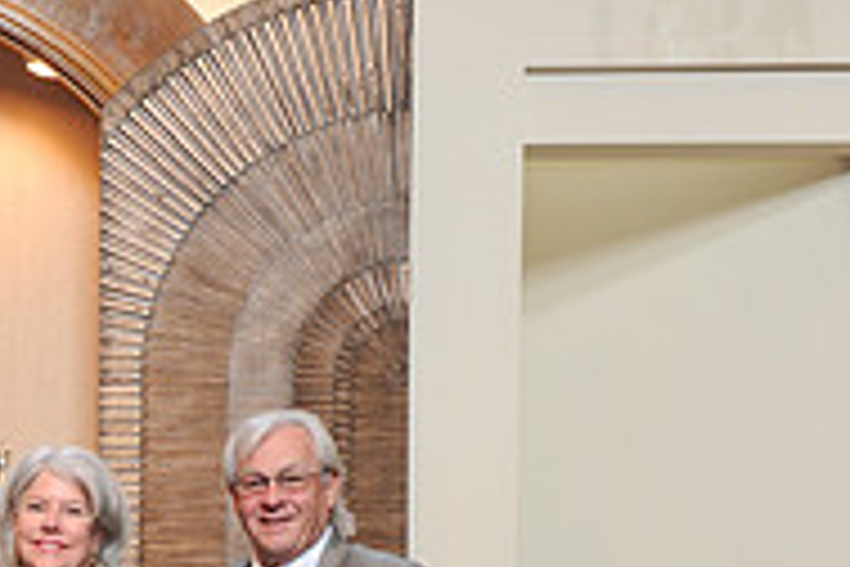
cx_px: -288
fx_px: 3046
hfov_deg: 15.1
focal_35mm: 129
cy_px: 752
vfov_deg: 10.4
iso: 500
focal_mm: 42
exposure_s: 1/50
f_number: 5
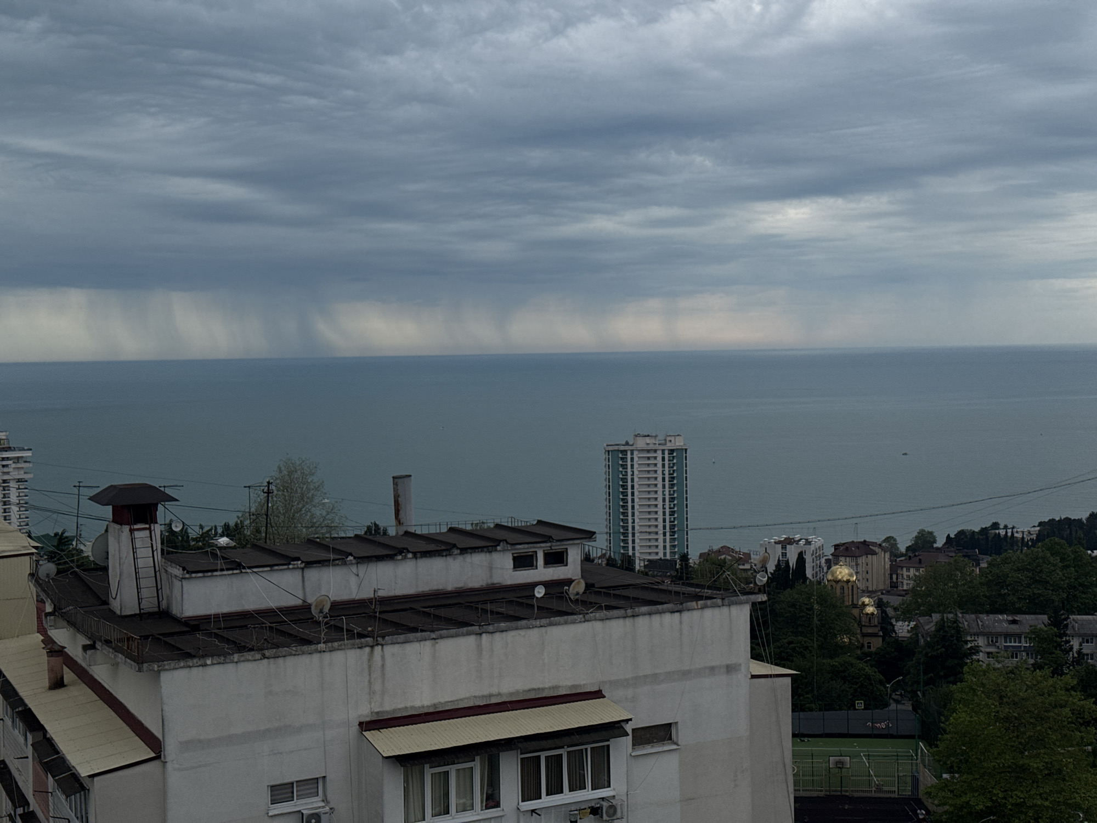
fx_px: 1521
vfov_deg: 30.3
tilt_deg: -2.6
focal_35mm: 48
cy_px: 412
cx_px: 548
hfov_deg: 39.7
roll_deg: +0.8
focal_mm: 6.76
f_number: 1.78
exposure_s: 1/3226
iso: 64
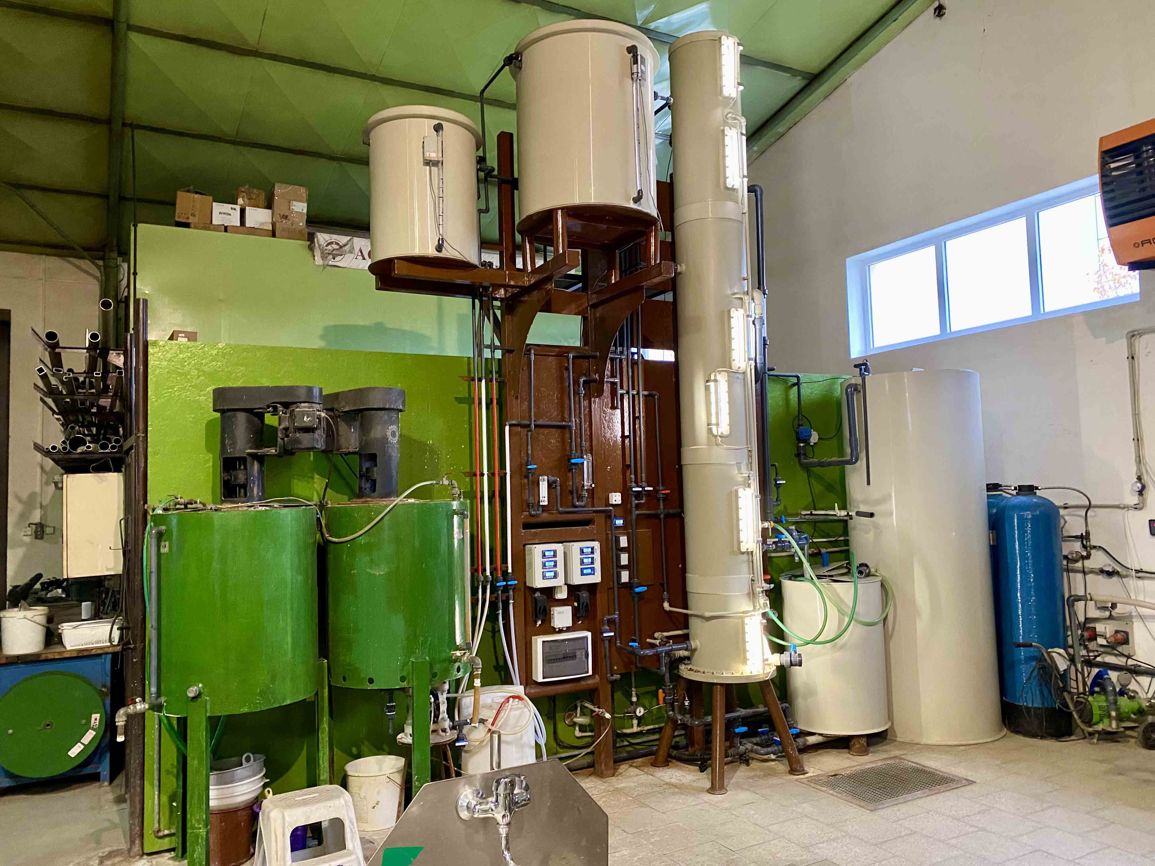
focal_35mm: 26
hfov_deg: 67.3
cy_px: 433
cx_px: 578
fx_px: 868
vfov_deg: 53.1
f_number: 1.8
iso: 500
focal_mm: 4.25
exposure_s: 1/33
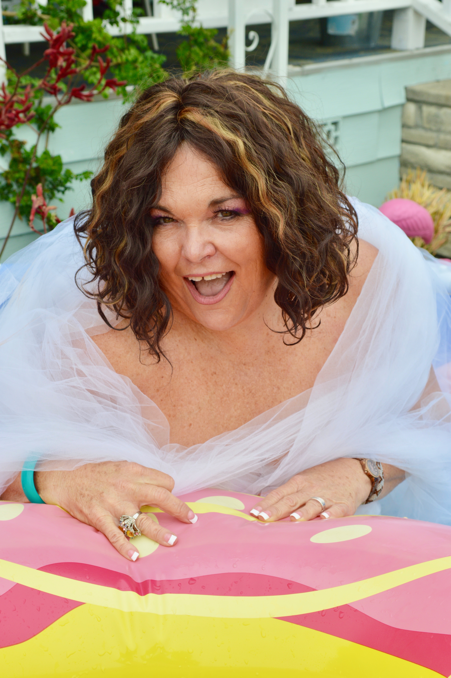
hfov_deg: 23.7
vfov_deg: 35.1
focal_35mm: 57
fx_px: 1073
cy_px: 339
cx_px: 226
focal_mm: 38
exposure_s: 1/200
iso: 100
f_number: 8
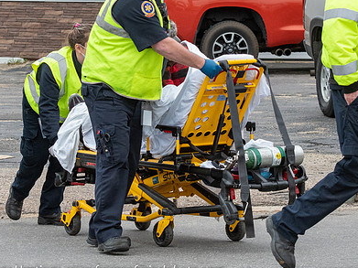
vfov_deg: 6.8
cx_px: 177
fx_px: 2254
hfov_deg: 9.1
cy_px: 73
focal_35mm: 218
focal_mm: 82
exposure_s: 1/1600
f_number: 7.1
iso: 1600
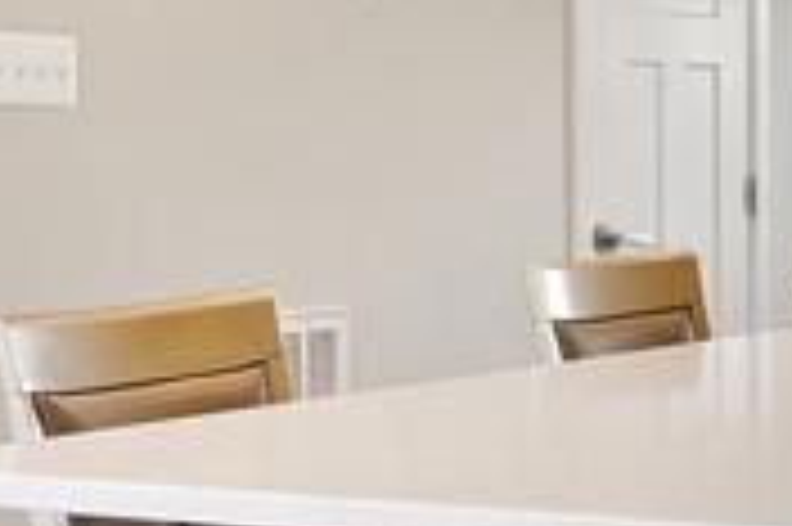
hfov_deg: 17.8
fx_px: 2176
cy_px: 7
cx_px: 1282
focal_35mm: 99
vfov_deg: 13.6
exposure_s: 1/50
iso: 320
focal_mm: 17
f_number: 3.5
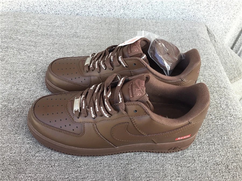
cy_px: 90
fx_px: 217
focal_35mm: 31
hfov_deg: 58.4
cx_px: 121
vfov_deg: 45.4
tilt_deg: -49.3
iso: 25
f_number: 2.4
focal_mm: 3.3
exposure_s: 1/100
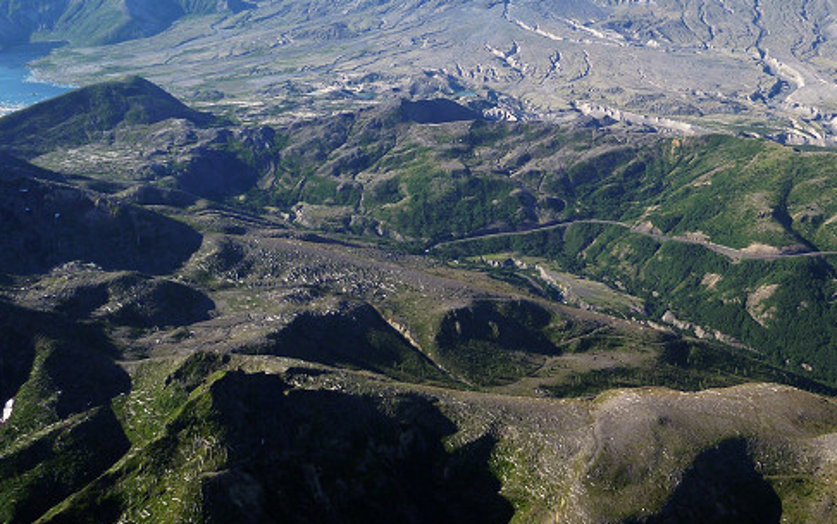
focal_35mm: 68
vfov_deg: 19.0
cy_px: 141
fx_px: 1552
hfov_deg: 29.6
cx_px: 653
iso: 80
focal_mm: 6.9
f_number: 3
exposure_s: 1/640
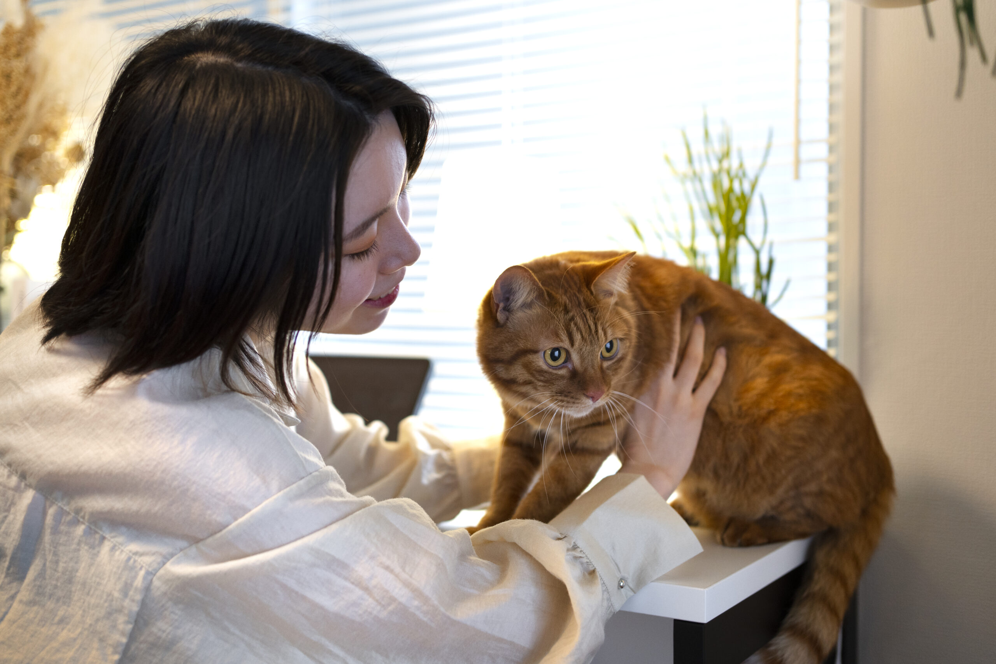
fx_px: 968
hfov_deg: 54.4
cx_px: 498
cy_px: 332
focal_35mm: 35
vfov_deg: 37.9
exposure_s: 1/250
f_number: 2.2
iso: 800
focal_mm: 35
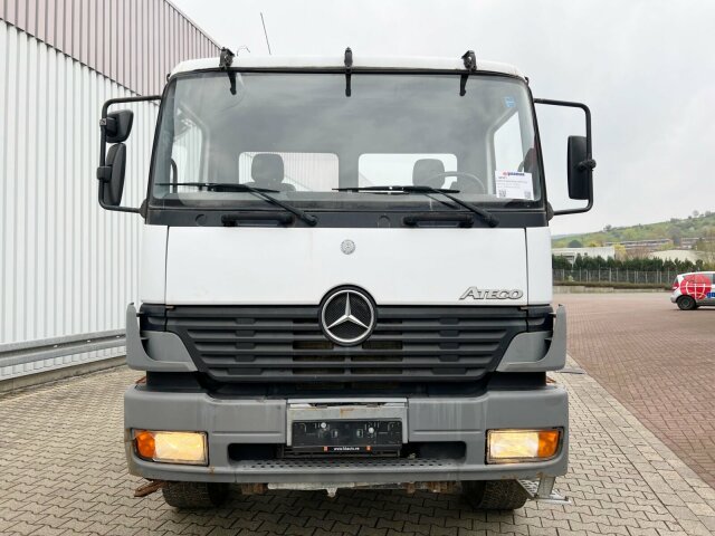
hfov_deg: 67.3
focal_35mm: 26
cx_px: 358
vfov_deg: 53.1
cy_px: 268
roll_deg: +0.8
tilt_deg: +3.4
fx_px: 537
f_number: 1.5
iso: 50
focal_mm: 5.7
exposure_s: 1/718
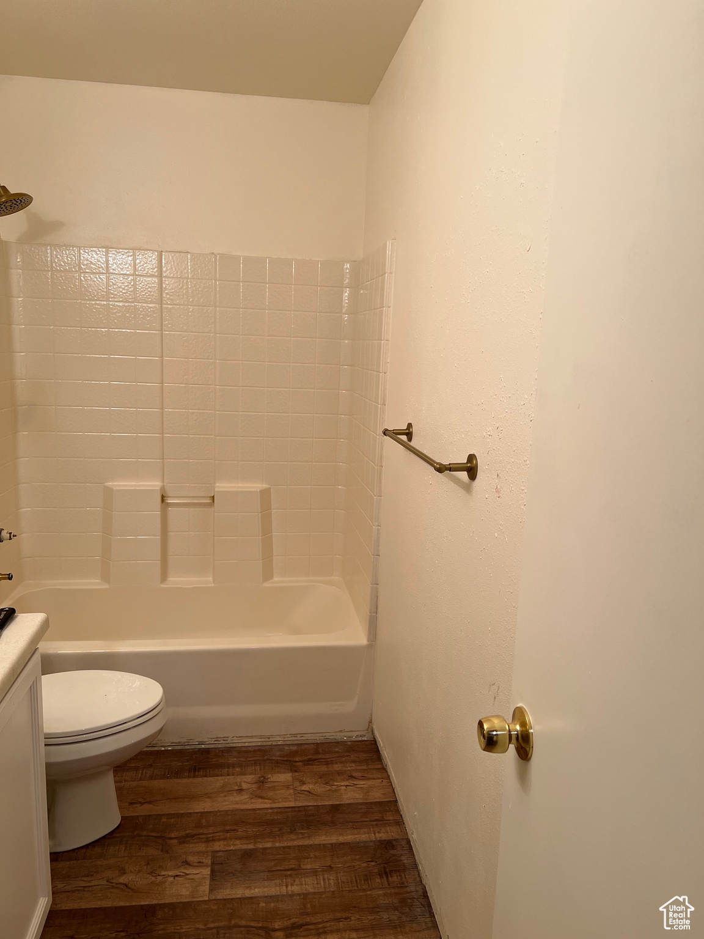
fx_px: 705
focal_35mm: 26
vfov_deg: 67.3
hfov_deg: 53.1
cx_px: 352
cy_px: 470
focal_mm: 5.7
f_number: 1.5
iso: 80
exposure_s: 1/120
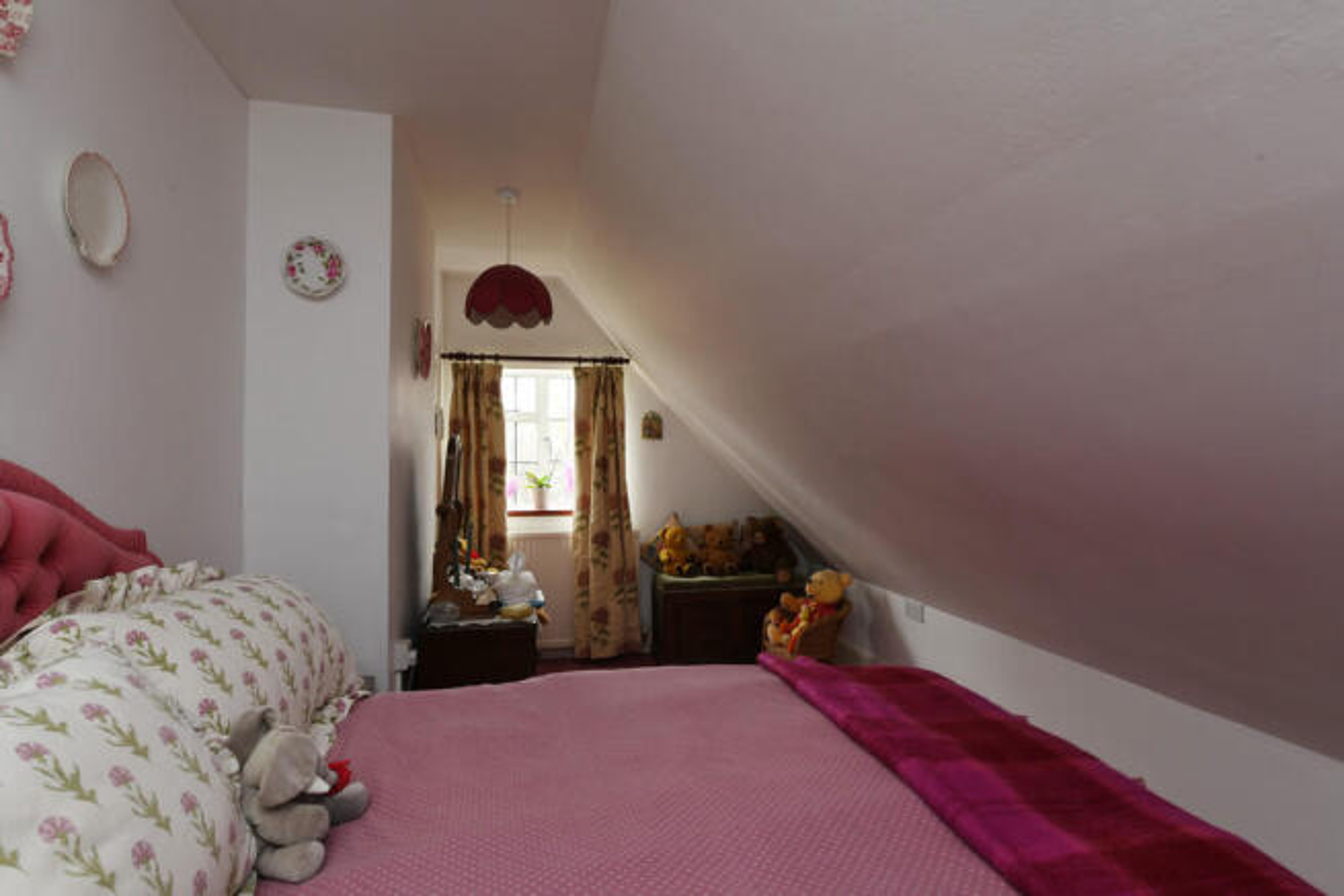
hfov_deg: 90.0
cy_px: 448
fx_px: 672
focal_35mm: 18
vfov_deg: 67.4
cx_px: 672
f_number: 9
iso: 320
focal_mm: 18
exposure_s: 1/3
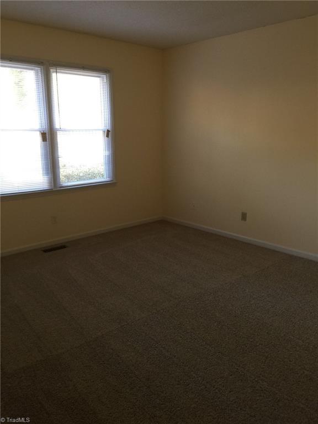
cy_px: 212
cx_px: 159
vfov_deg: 61.7
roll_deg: +0.2
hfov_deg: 48.2
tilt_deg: -12.3
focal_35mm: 29
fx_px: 355
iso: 64
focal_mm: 4.15
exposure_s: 1/15
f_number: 2.2
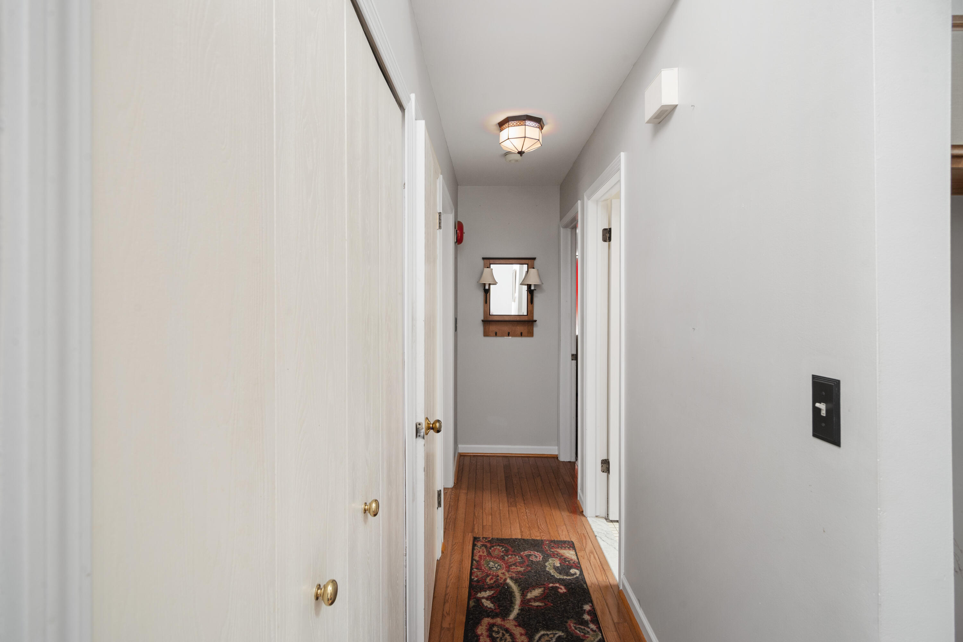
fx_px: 803
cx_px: 482
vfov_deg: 43.6
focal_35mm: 30
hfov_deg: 61.9
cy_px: 321
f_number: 9
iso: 320
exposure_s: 2.5
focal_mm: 30
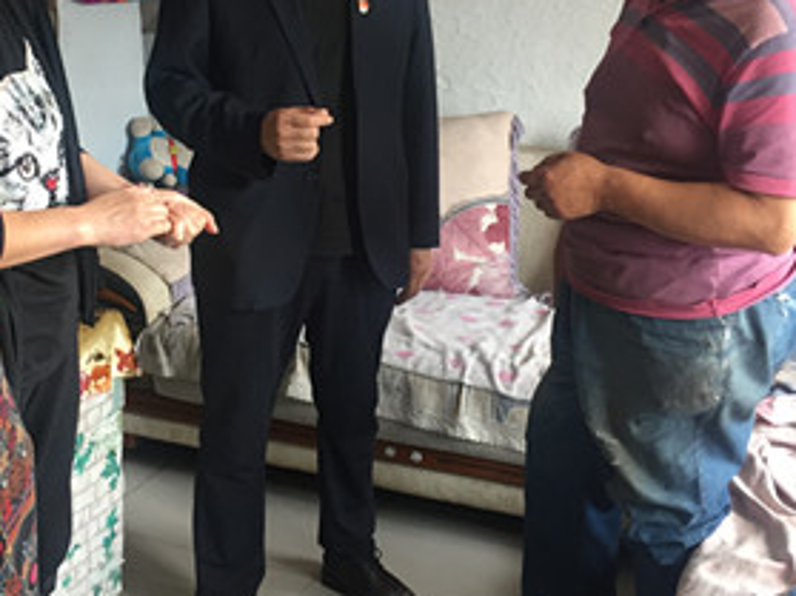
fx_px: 1195
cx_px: 328
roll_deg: -0.1
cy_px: 167
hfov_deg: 36.7
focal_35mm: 52
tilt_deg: -11.8
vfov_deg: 27.7
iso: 50
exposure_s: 1/33
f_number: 2.2
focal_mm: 4.15
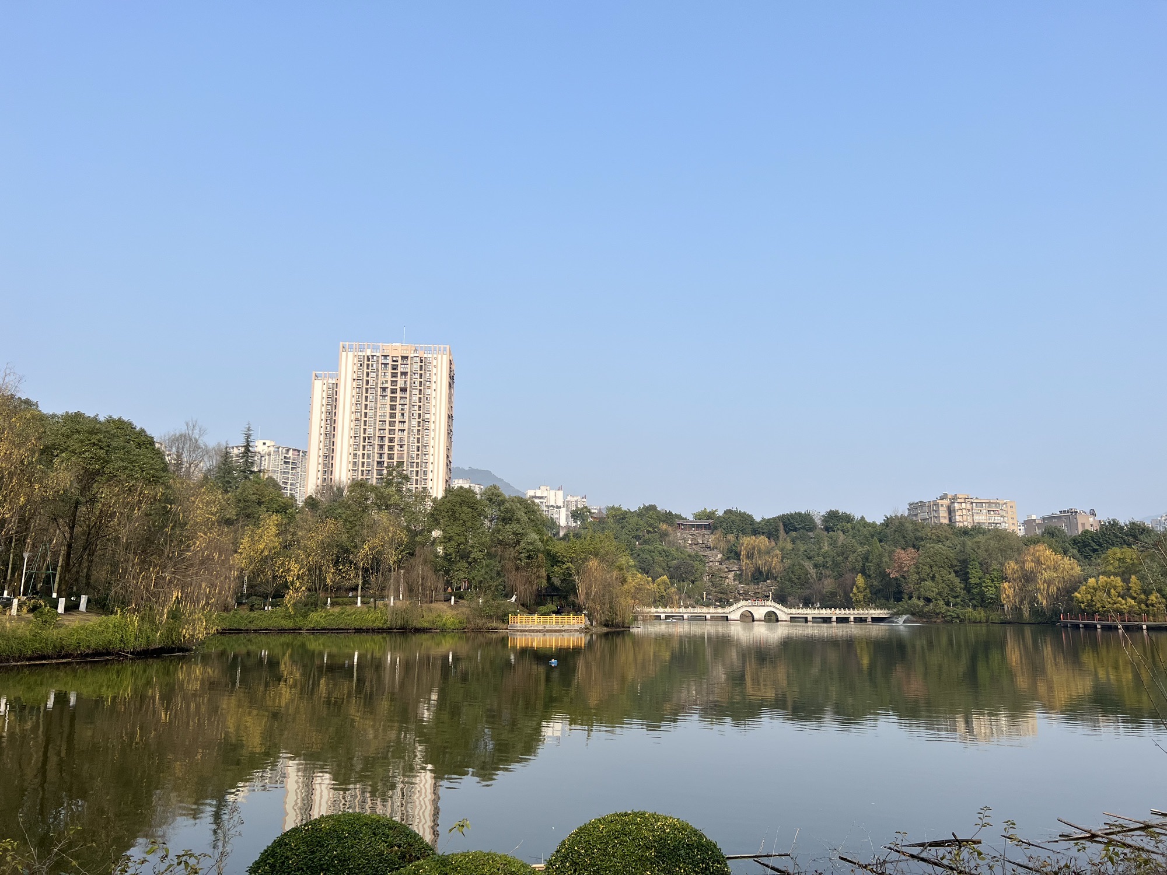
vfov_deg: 53.1
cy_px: 438
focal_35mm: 26
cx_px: 584
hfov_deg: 67.3
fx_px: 877
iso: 50
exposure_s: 1/3704
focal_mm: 5.7
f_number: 1.5
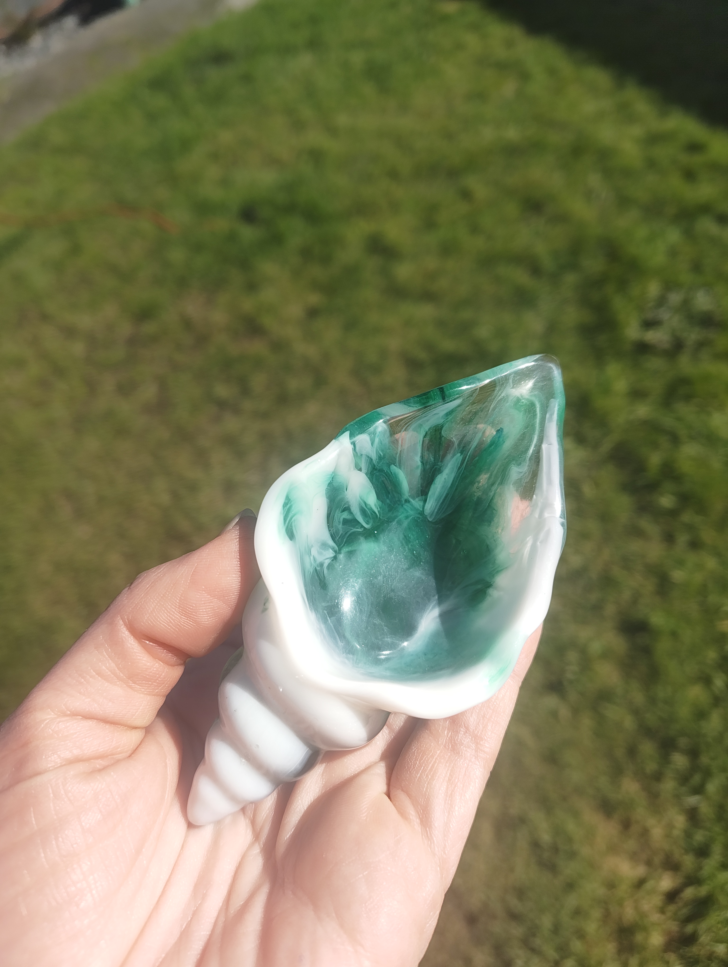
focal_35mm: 24
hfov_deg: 56.9
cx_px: 364
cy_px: 484
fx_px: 671
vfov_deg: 71.5
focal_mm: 5.56
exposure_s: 1/1057
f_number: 1.88
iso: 50
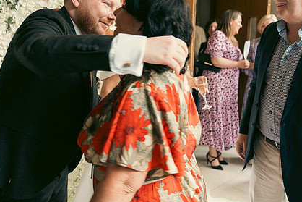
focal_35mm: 43
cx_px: 141
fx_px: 361
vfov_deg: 31.1
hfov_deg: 45.4
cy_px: 82
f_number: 3.5
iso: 640
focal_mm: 31
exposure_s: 1/160
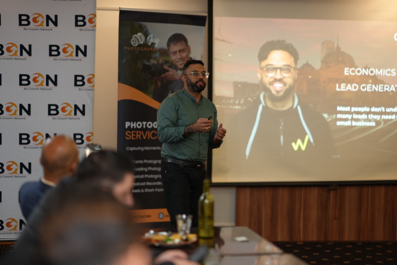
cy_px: 132
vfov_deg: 16.1
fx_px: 937
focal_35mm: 85
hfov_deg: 23.9
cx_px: 198
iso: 400
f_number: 1.4
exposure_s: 1/60
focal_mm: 85
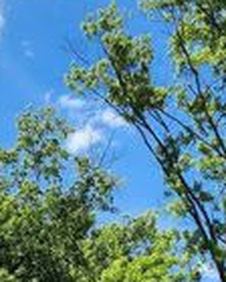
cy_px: 531
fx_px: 895
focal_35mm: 107
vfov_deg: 15.2
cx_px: 135
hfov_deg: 14.4
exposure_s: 1/765
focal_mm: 6.4
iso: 12
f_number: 1.8
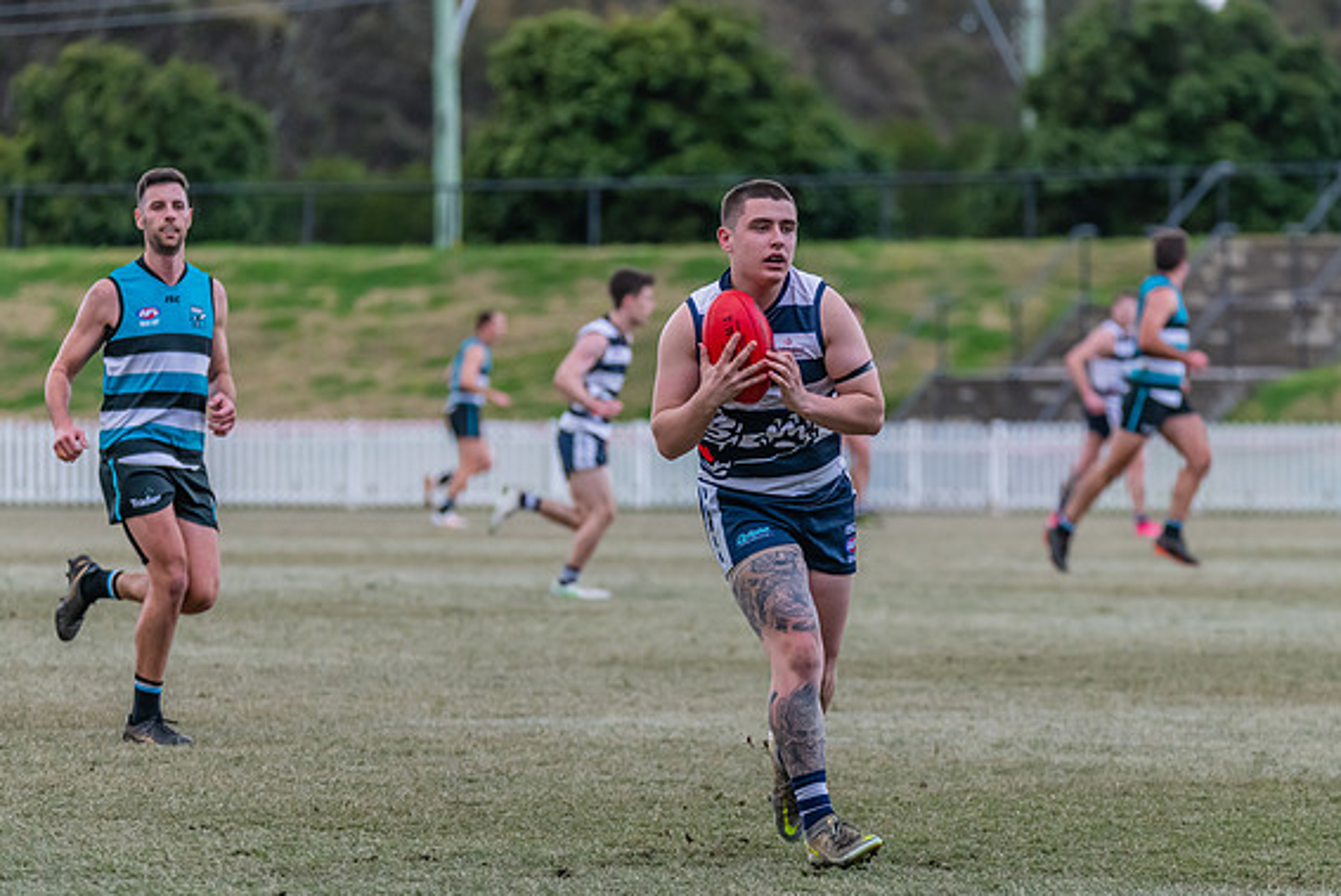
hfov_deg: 6.8
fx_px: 11295
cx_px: 687
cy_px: 439
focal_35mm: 303
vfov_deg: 4.5
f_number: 5.6
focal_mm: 280
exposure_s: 1/1600
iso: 2800
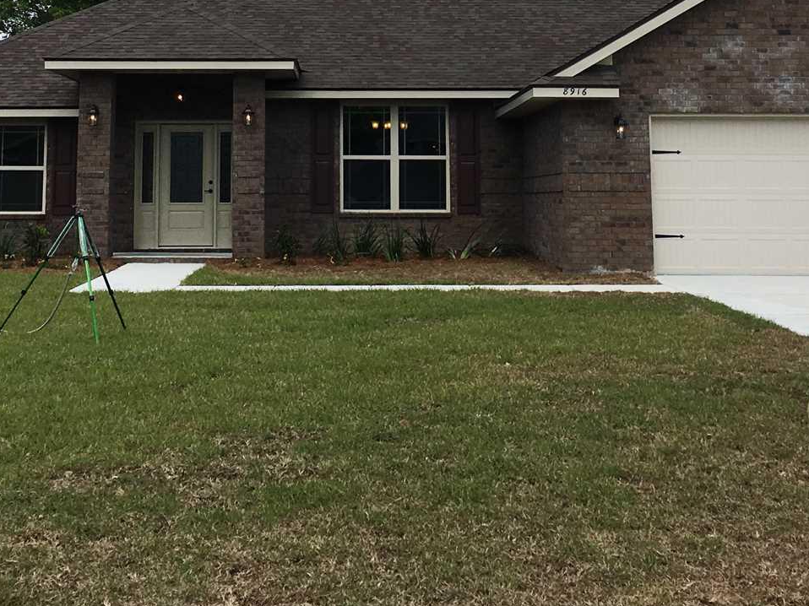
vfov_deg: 22.7
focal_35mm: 62
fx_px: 1449
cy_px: -6
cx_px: 387
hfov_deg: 31.2
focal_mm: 4.15
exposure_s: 1/1832
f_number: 2.2
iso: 25
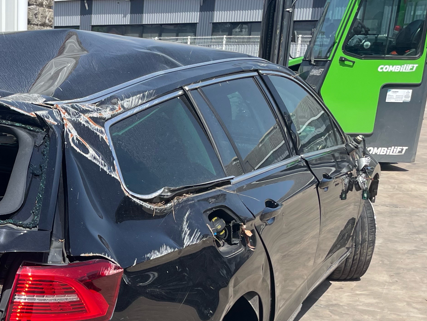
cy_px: 292
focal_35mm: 56
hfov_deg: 32.2
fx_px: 691
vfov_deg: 25.3
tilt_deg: -20.5
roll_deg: -0.5
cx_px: 24
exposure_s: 1/2398
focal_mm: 4.2
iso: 32
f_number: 1.6
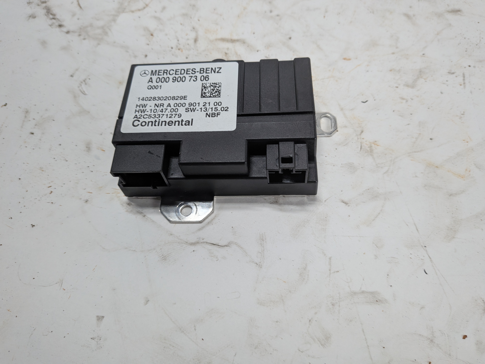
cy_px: 182
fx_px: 336
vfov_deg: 56.8
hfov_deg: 71.6
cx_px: 242
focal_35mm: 24
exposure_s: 1/489
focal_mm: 4.53
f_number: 1.7
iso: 52
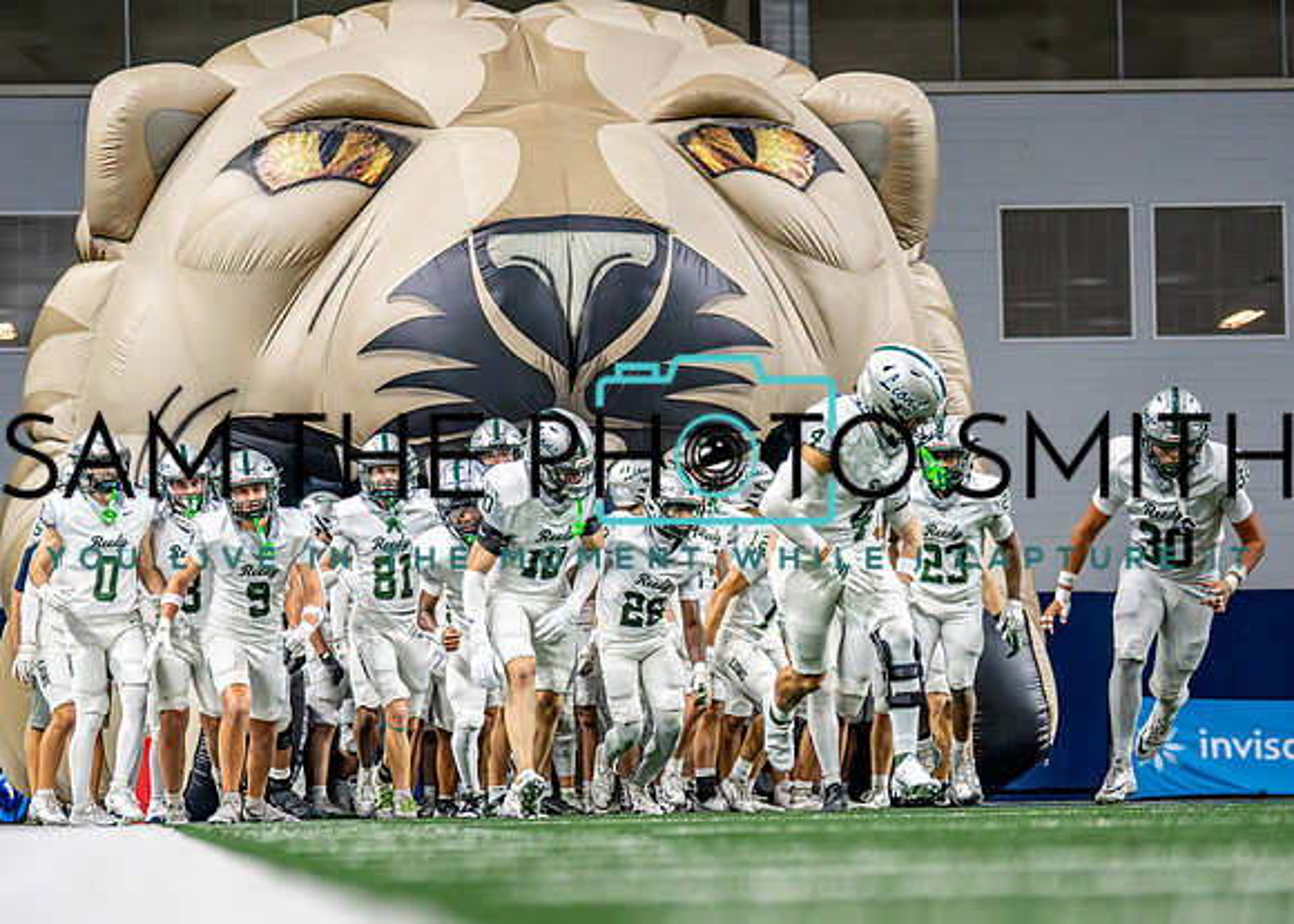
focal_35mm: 114
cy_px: 573
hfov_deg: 17.6
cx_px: 583
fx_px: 4188
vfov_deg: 12.6
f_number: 2.8
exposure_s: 1/2000
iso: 5000
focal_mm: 87
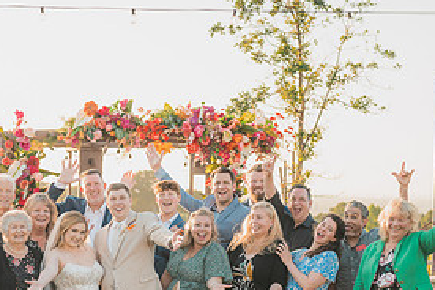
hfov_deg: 19.4
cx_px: 145
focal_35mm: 105
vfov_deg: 13.0
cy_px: 221
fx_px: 1269
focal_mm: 50
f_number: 2.8
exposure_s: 1/640
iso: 200
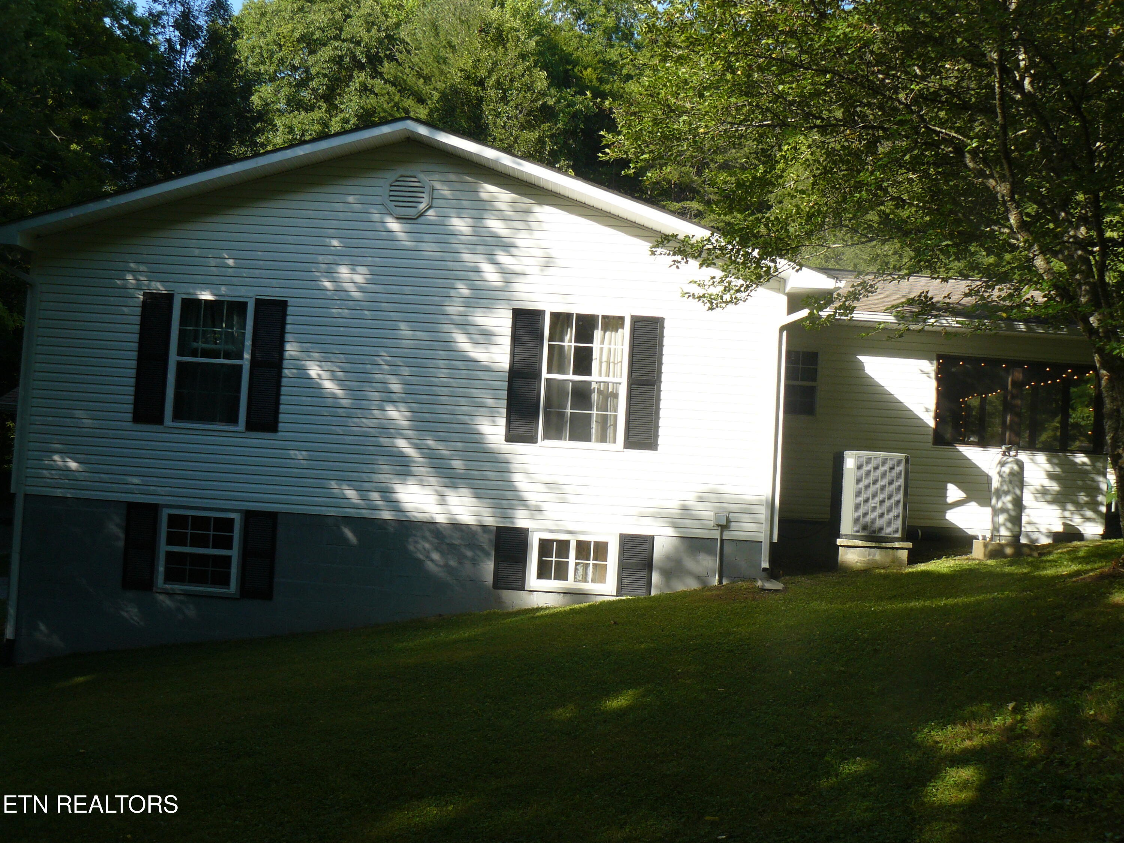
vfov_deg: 39.7
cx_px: 562
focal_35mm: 36
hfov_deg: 51.4
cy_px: 422
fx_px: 1169
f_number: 4.5
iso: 100
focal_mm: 6
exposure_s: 1/250
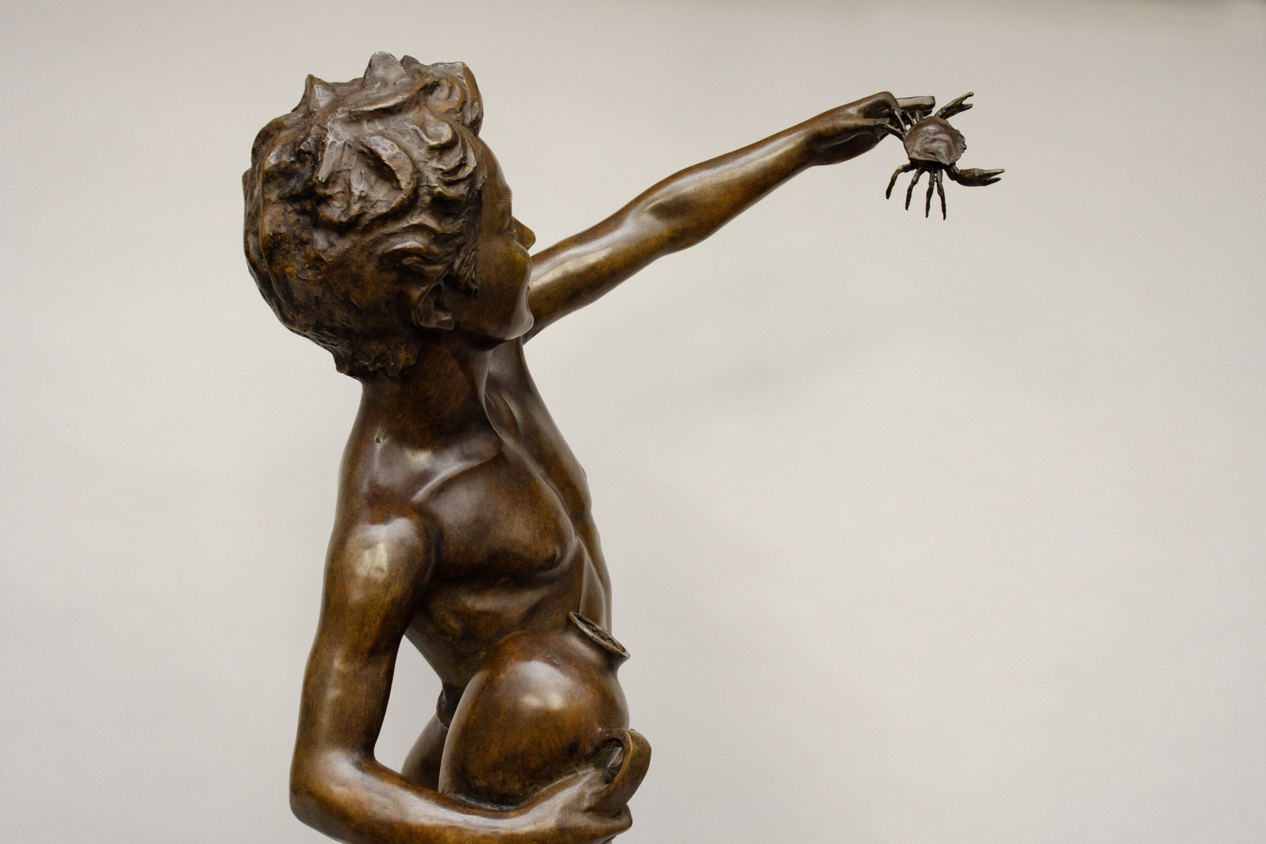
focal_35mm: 40
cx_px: 633
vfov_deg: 33.0
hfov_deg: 47.9
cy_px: 422
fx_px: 1424
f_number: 8
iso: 200
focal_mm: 27
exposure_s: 1/125
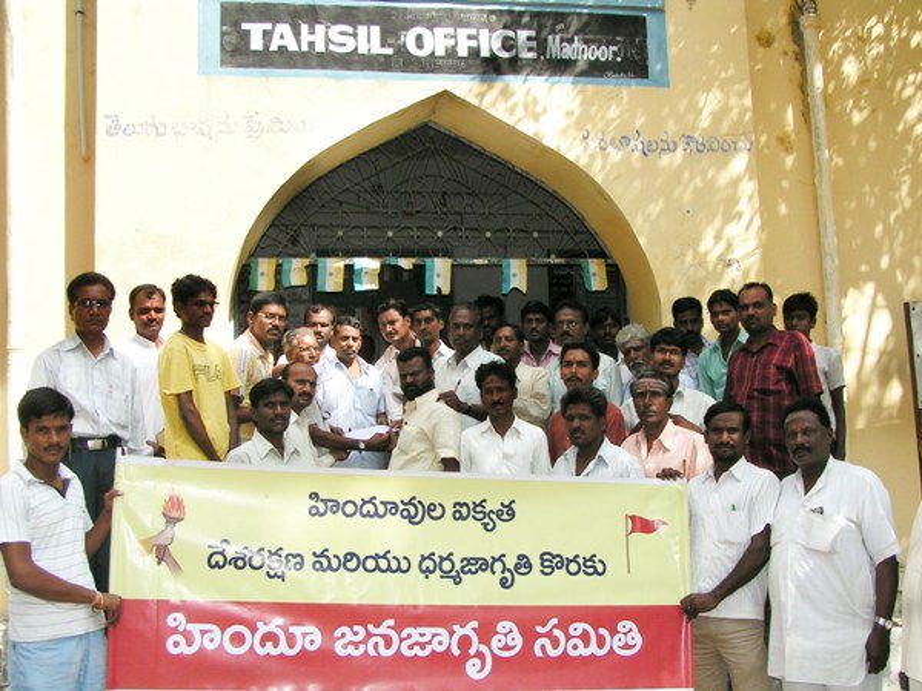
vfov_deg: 37.7
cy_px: 346
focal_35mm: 38
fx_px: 1012
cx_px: 461
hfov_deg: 49.0
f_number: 5.6
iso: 50
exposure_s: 1/320
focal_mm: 5.8
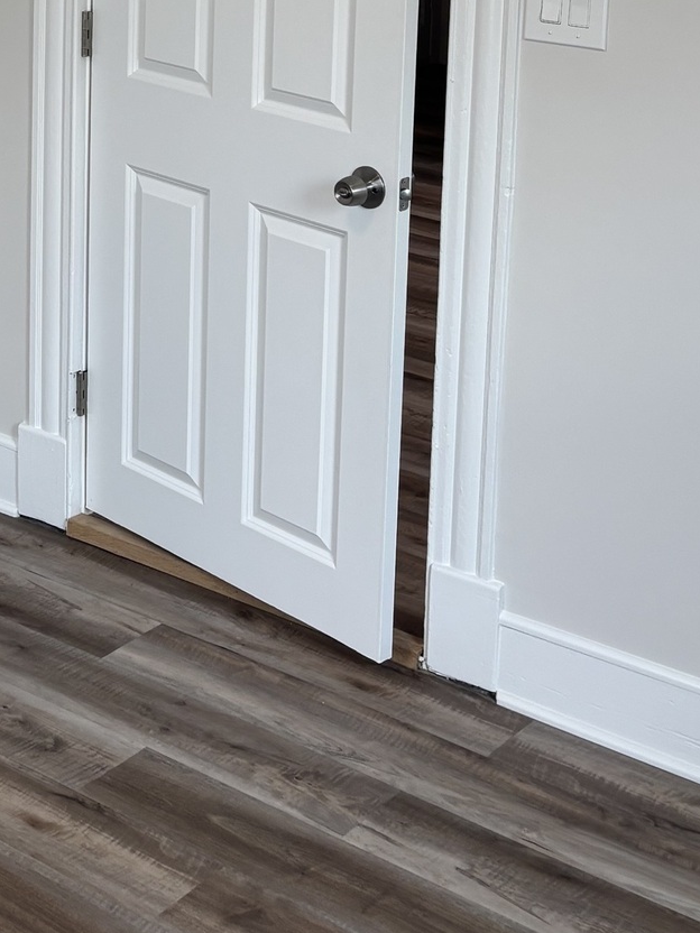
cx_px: -182
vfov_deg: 25.4
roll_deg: -1.4
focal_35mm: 72
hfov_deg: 19.1
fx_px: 1941
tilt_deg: -5.2
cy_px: -43
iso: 40
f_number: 1.6
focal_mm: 5.96
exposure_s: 1/120
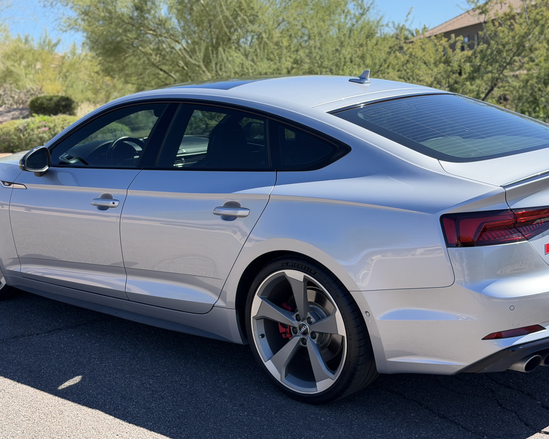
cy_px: 226
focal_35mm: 54
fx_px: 877
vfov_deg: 28.1
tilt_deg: -9.9
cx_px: 249
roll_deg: +7.0
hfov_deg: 34.7
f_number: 1.78
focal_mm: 6.76
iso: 80
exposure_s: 1/1931
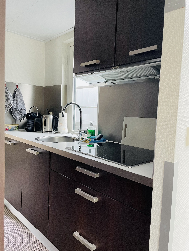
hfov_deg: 53.1
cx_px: 94
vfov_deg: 67.3
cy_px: 126
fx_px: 189
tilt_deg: -4.0
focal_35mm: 26
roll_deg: -2.5
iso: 125
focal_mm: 4.2
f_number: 1.6
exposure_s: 1/60
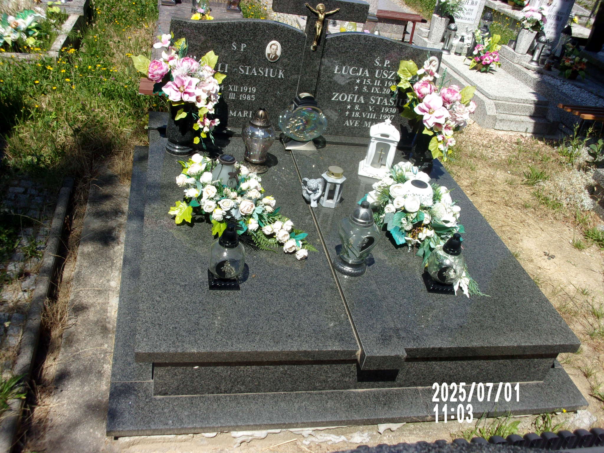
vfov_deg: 39.7
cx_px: 302
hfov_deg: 51.4
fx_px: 628
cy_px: 226
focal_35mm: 36
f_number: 11.8
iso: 80
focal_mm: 6.4
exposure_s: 1/105
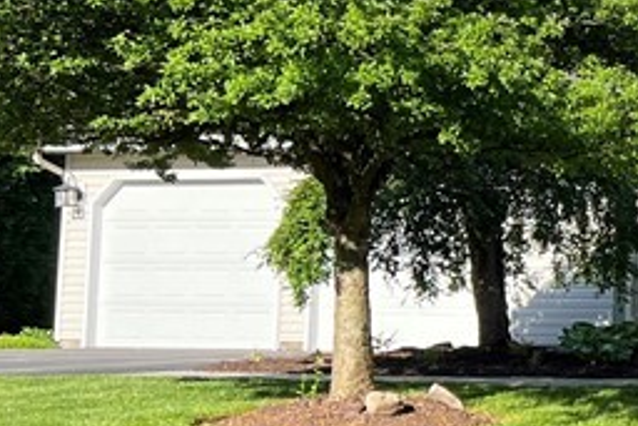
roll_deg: -0.8
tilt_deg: +3.7
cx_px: 1161
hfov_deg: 15.9
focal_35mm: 108
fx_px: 1915
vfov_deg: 12.7
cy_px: 189
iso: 50
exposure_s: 1/1901
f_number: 1.5
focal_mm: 5.7
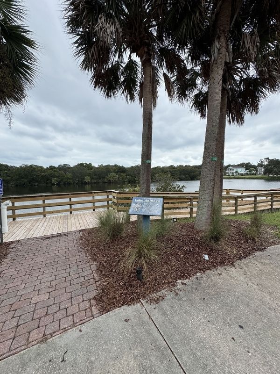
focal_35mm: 14
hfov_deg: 85.7
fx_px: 151
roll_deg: +2.6
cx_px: 140
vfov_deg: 102.1
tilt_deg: -2.0
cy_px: 187
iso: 50
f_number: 2.2
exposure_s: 1/1299
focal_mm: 2.22
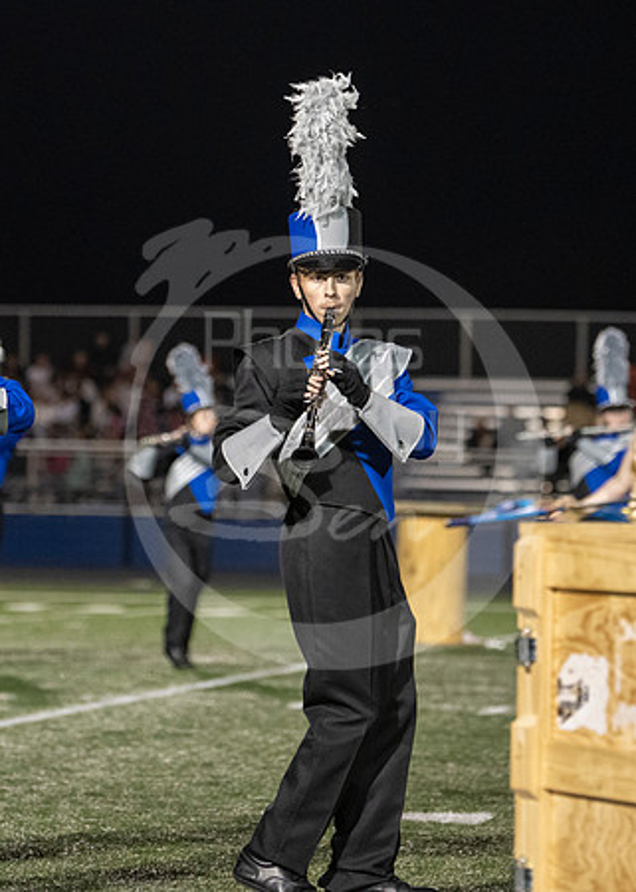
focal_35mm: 216
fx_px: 5473
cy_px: 344
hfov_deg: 6.6
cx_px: 374
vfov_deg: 9.3
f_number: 2.8
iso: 4000
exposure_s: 1/500
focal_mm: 120
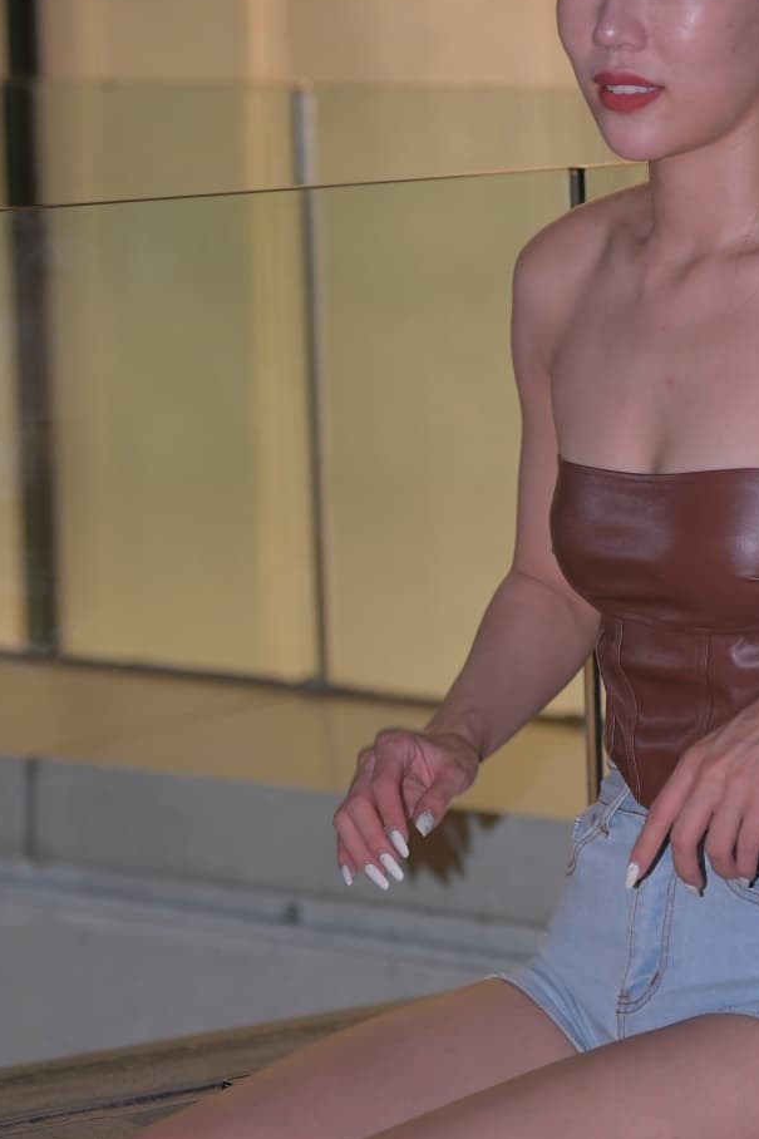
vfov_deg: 8.9
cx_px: 645
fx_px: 7276
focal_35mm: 230
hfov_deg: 6.0
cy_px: 449
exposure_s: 1/125
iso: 1250
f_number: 3.2
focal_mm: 116
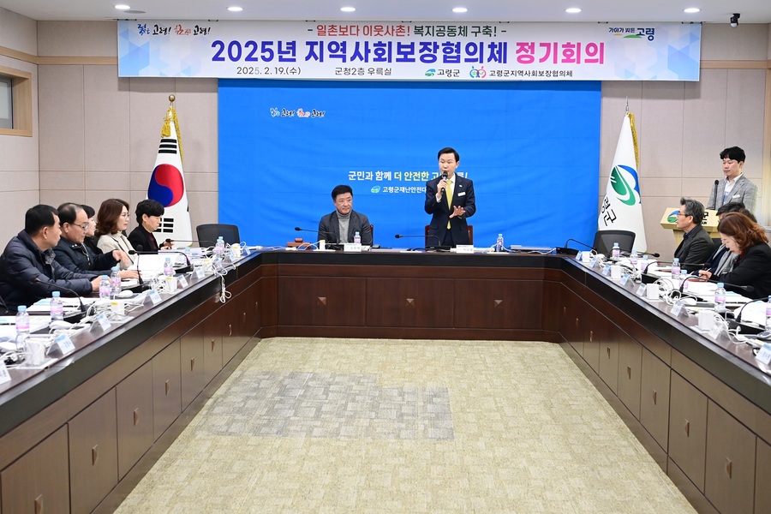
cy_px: 257
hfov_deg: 39.6
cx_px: 386
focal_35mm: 50
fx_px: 1071
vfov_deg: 27.0
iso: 3200
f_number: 5.6
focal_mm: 50
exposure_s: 1/160
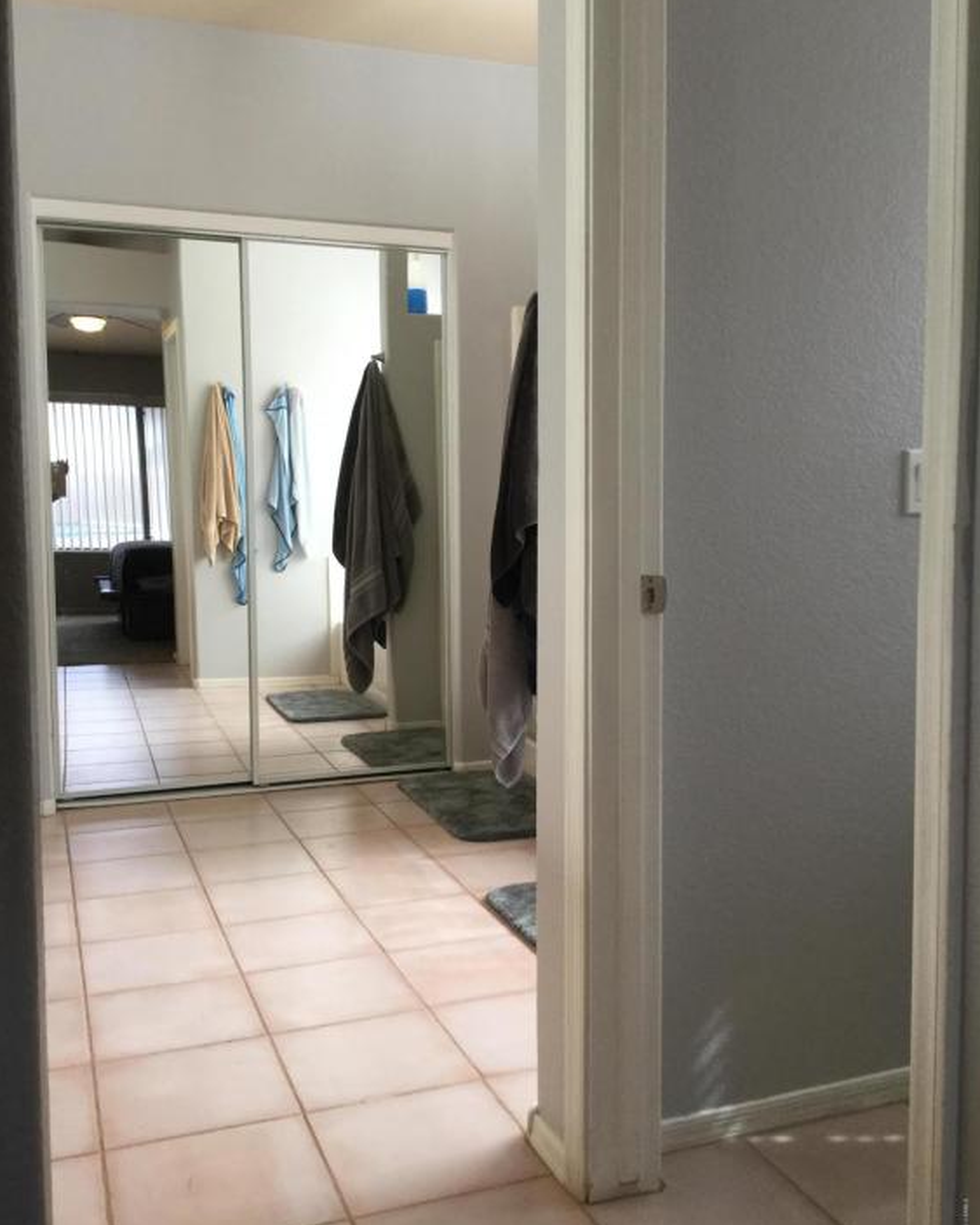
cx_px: 496
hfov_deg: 44.5
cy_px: 566
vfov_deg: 54.2
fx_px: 1197
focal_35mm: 33
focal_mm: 3.3
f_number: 2.4
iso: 25
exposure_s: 1/30
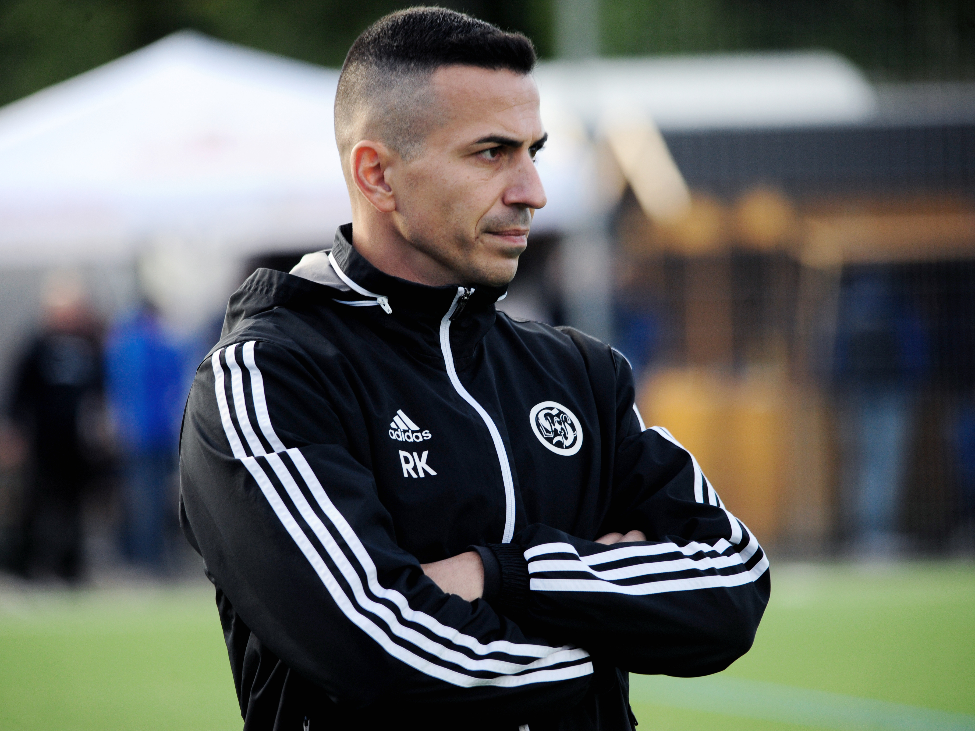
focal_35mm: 380
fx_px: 10703
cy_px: 365
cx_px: 449
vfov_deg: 3.9
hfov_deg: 5.2
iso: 1000
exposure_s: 1/500
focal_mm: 350
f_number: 6
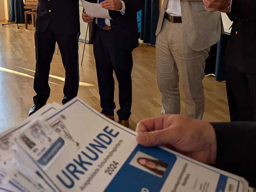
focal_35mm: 46
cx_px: 73
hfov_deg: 40.4
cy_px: 52
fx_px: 340
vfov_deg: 31.1
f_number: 1.85
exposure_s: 1/1300
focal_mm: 6.81
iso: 635
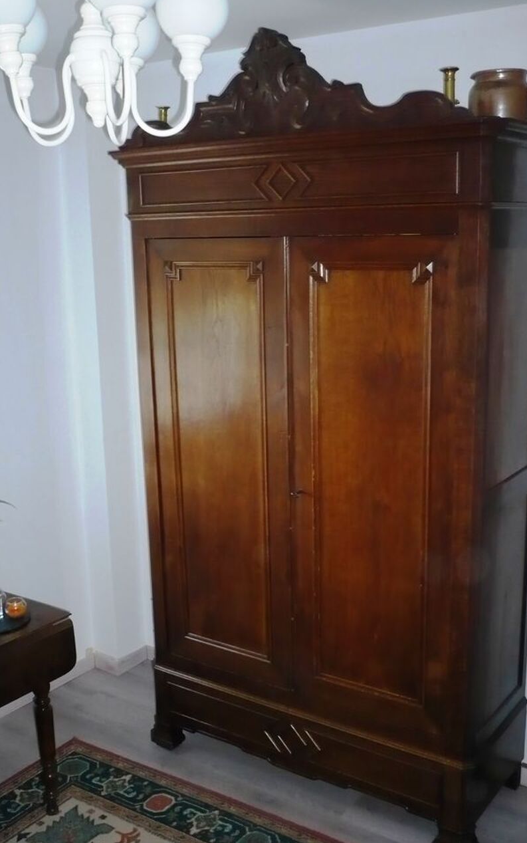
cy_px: 438
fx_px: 896
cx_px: 268
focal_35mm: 39
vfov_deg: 50.4
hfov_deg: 32.8
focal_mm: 5.8
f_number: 2.8
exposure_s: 1/30
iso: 200
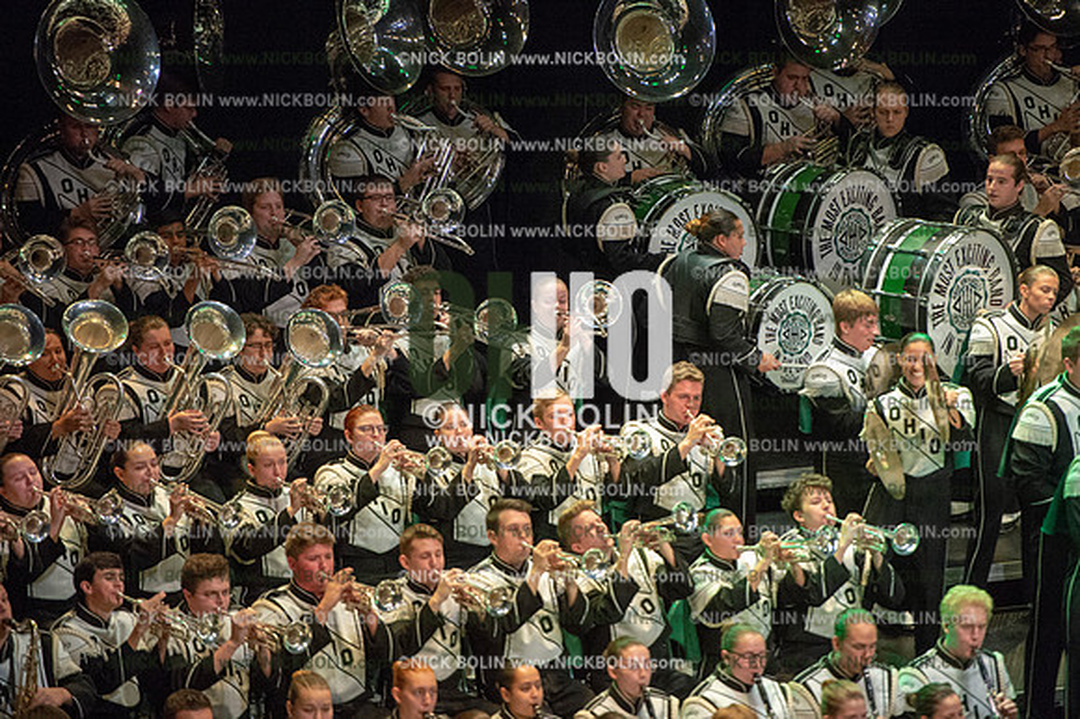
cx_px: 540
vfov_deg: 6.9
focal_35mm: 200
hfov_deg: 10.3
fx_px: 5996
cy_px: 360
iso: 8000
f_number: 2.8
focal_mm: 200
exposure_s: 1/1600
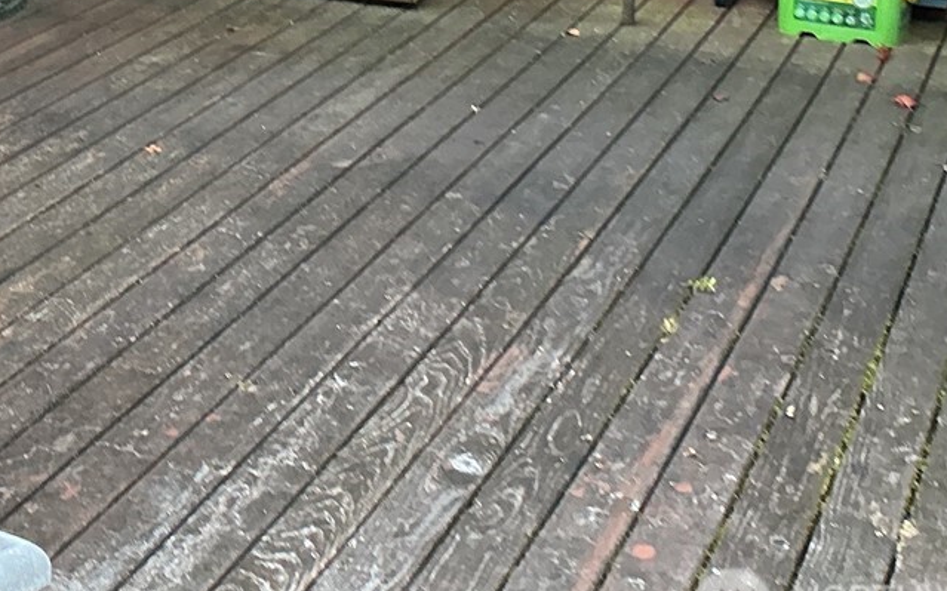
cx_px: -108
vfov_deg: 15.9
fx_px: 1987
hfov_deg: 24.9
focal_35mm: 77
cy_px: -221
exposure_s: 1/120
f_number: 1.8
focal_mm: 3
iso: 50
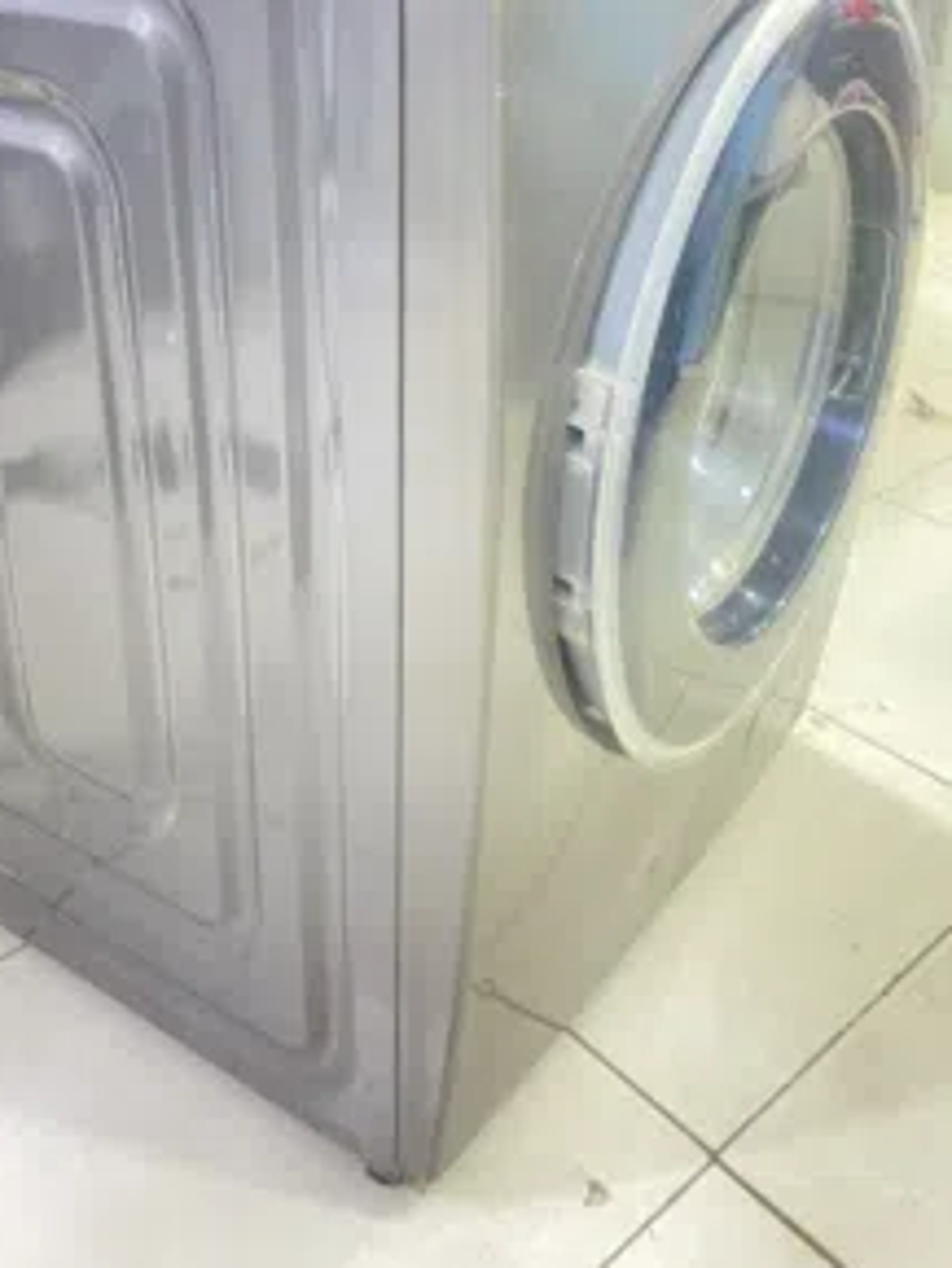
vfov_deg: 50.7
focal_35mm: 36
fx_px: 1319
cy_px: 452
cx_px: 505
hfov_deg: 39.7
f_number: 1.8
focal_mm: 4.25
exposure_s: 1/33
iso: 400
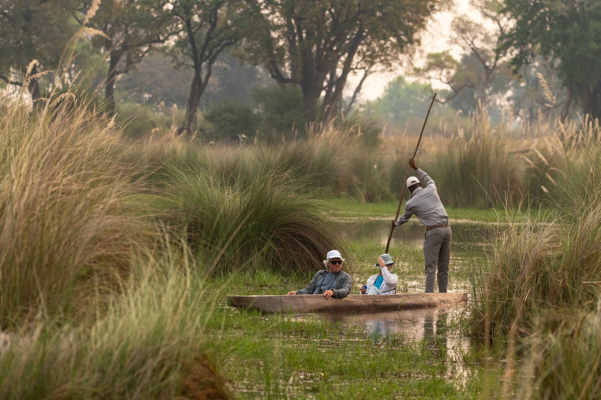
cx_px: 300
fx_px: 3505
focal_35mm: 210
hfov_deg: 9.8
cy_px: 200
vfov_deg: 6.5
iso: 640
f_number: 5.3
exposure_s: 1/640
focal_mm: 210
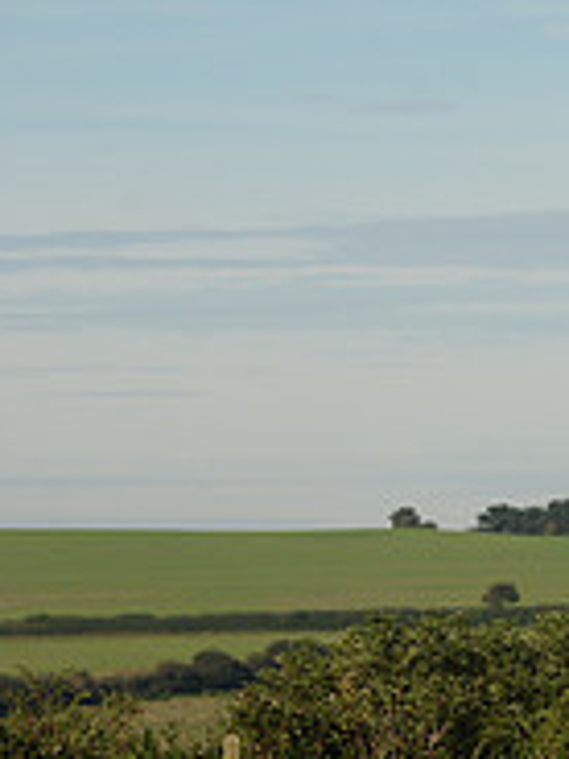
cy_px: 429
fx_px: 8635
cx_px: 1047
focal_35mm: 394
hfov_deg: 3.7
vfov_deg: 5.0
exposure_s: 1/1250
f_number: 5
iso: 200
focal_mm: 130
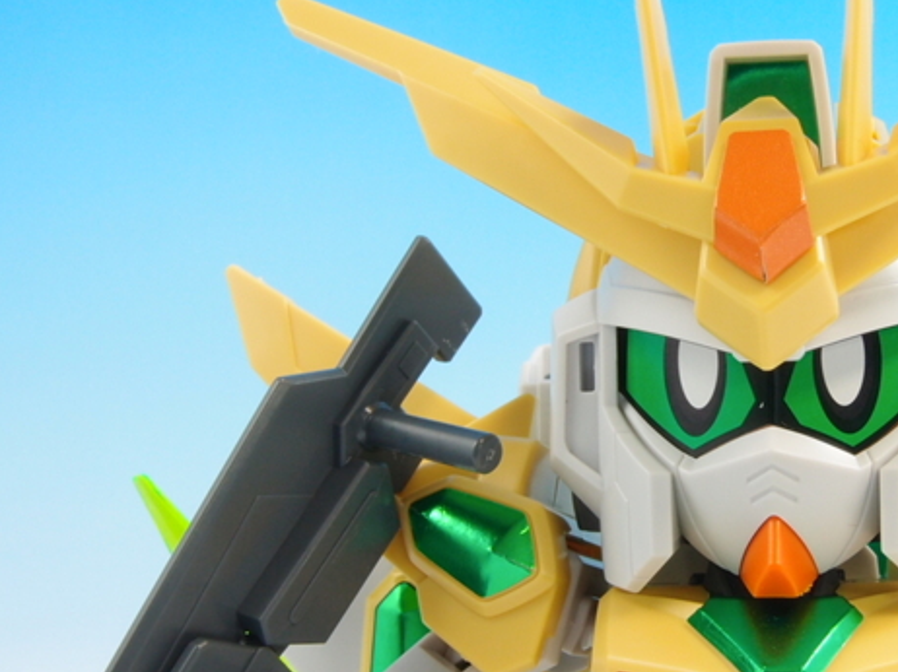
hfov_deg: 35.7
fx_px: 1348
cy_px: 361
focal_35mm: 52
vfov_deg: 28.0
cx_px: 709
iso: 100
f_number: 8
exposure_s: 1/2
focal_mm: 6.48
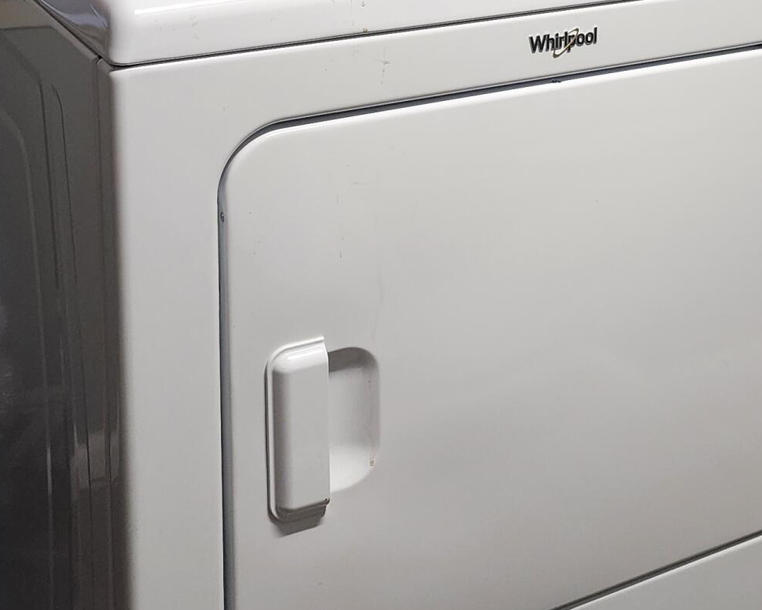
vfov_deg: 21.2
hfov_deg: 27.6
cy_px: -79
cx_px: 558
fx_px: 1534
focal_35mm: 68
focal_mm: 6.4
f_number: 1.8
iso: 400
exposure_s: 1/120
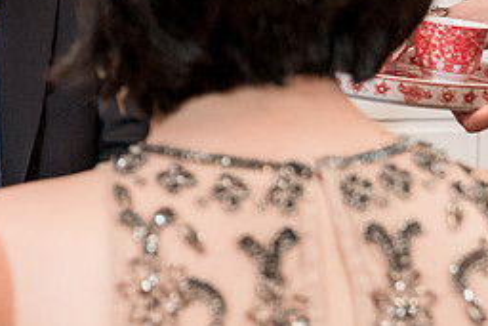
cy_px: -40
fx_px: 1519
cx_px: -39
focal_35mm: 112
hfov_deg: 17.7
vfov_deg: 12.0
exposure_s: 1/200
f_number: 4
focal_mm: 36
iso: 2000
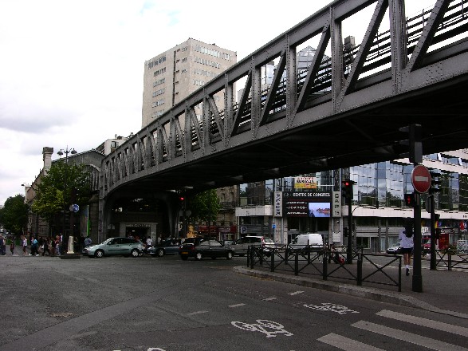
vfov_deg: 40.7
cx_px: 234
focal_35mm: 35
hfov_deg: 52.6
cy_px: 176
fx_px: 473
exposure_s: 1/122
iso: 50
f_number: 7.1
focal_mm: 8.9
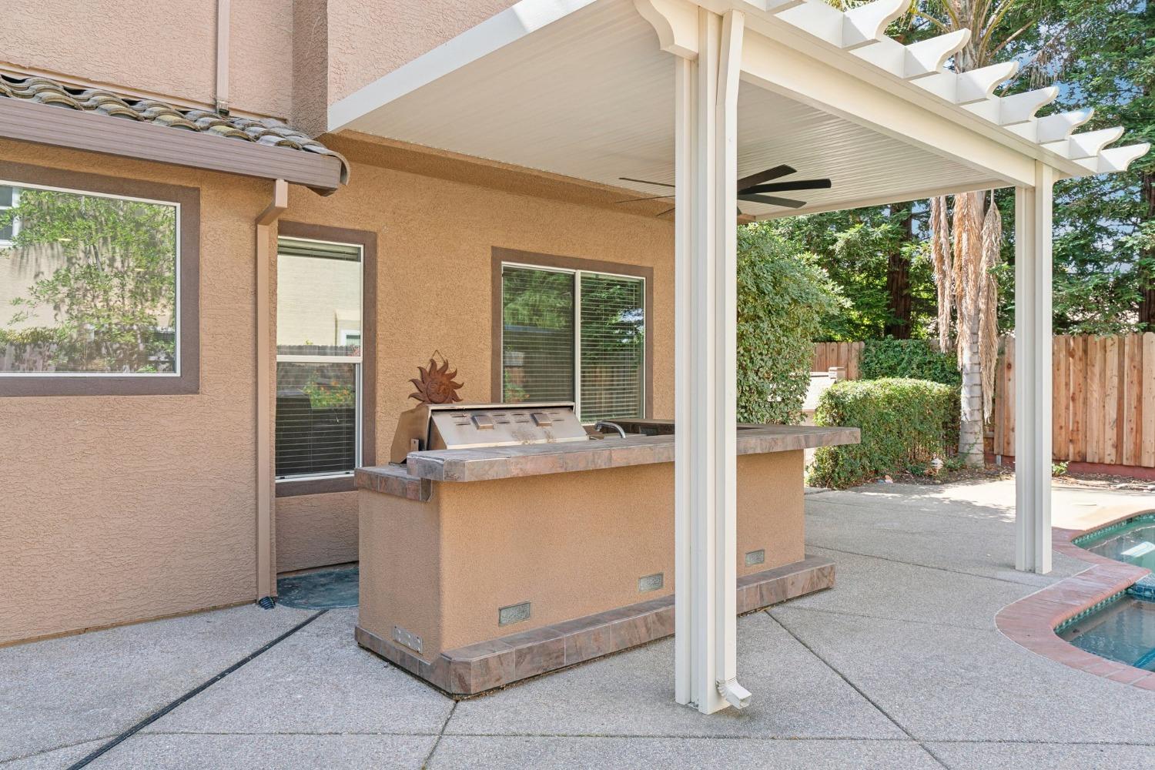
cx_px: 578
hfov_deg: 73.7
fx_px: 770
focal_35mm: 24
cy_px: 385
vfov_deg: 53.1
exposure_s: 1/60
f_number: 8
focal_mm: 24
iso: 200
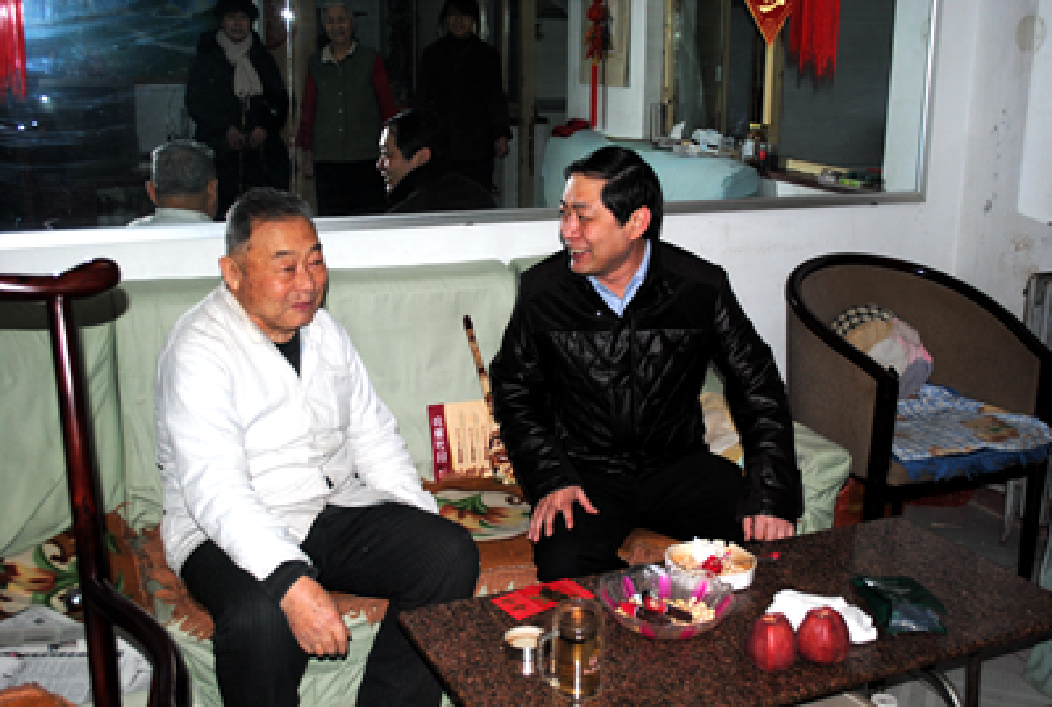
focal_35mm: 39
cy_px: 354
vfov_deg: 34.4
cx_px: 526
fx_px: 1143
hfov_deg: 49.4
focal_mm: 26
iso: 200
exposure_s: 1/60
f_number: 4.2
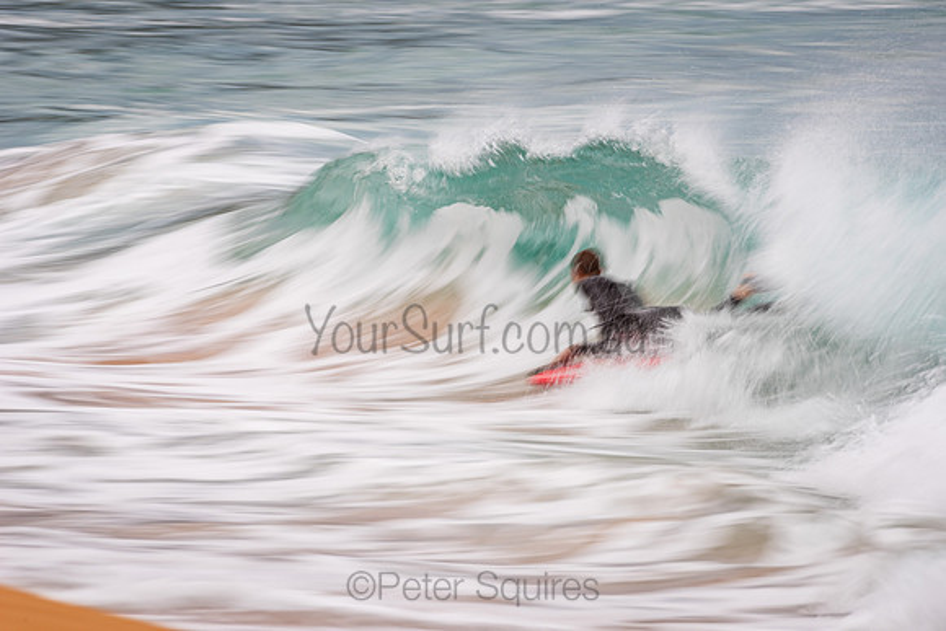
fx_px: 13141
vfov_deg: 2.8
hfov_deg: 4.1
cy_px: 316
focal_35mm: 500
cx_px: 473
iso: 64
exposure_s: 1/20
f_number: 11
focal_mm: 500
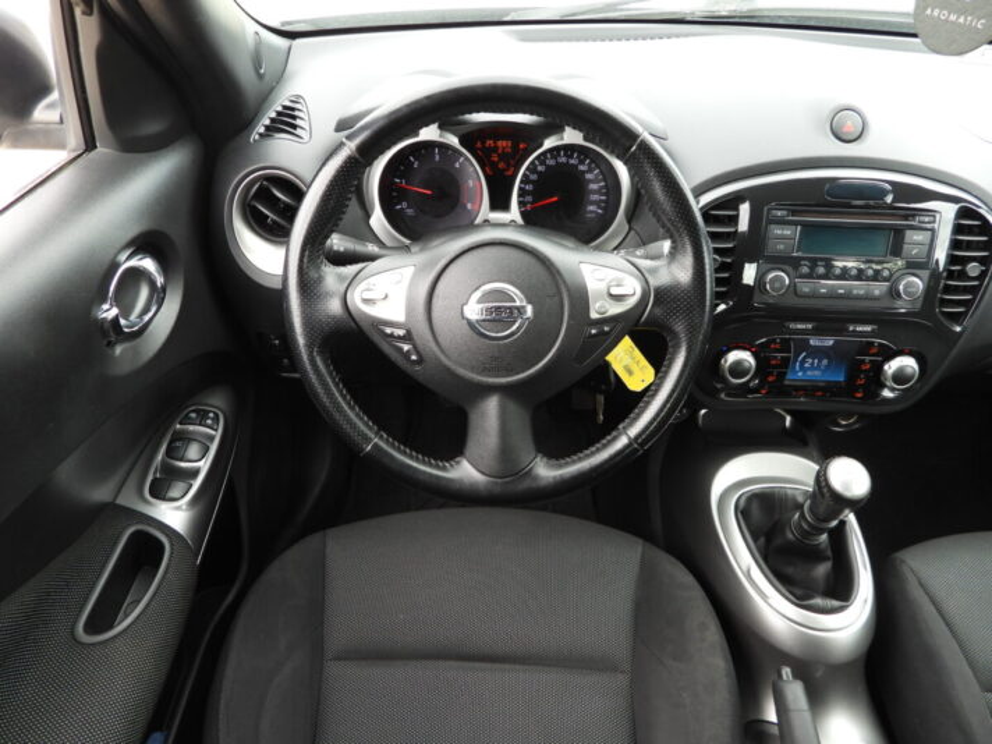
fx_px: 688
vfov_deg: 56.8
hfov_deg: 71.6
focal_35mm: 24
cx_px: 496
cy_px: 372
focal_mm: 4.3
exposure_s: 1/60
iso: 100
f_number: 2.8
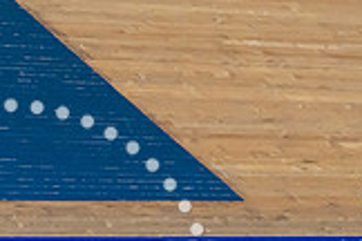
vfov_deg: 4.1
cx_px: 523
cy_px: 85
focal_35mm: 338
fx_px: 3399
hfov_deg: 6.0
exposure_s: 1/1000
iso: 2500
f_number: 2.8
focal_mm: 75
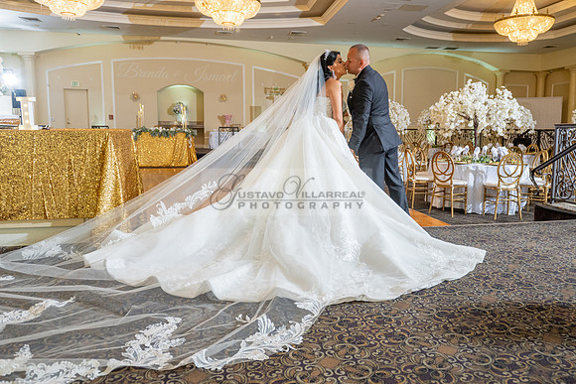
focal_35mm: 29
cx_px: 323
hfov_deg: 63.8
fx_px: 460
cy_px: 183
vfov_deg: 45.3
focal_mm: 24
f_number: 4
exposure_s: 1/125
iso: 800
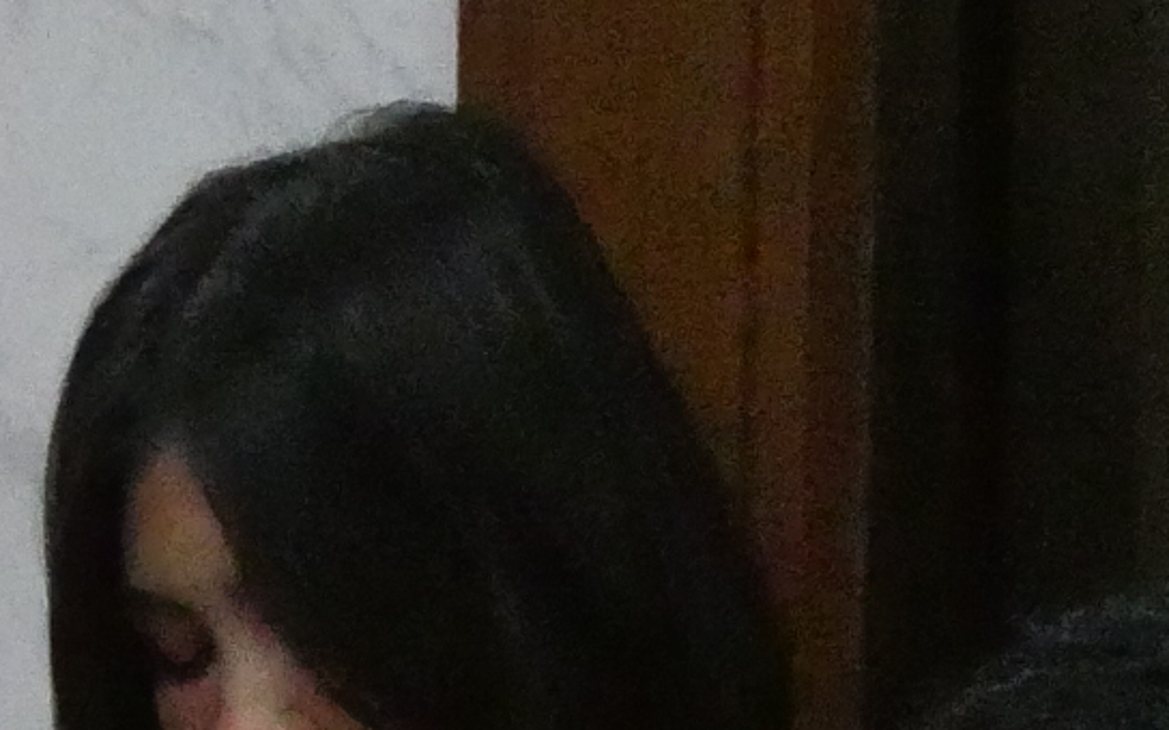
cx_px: -1751
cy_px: 1280
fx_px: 18415
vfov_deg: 2.3
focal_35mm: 578
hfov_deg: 3.6
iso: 6400
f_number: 5.6
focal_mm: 40
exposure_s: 1/250
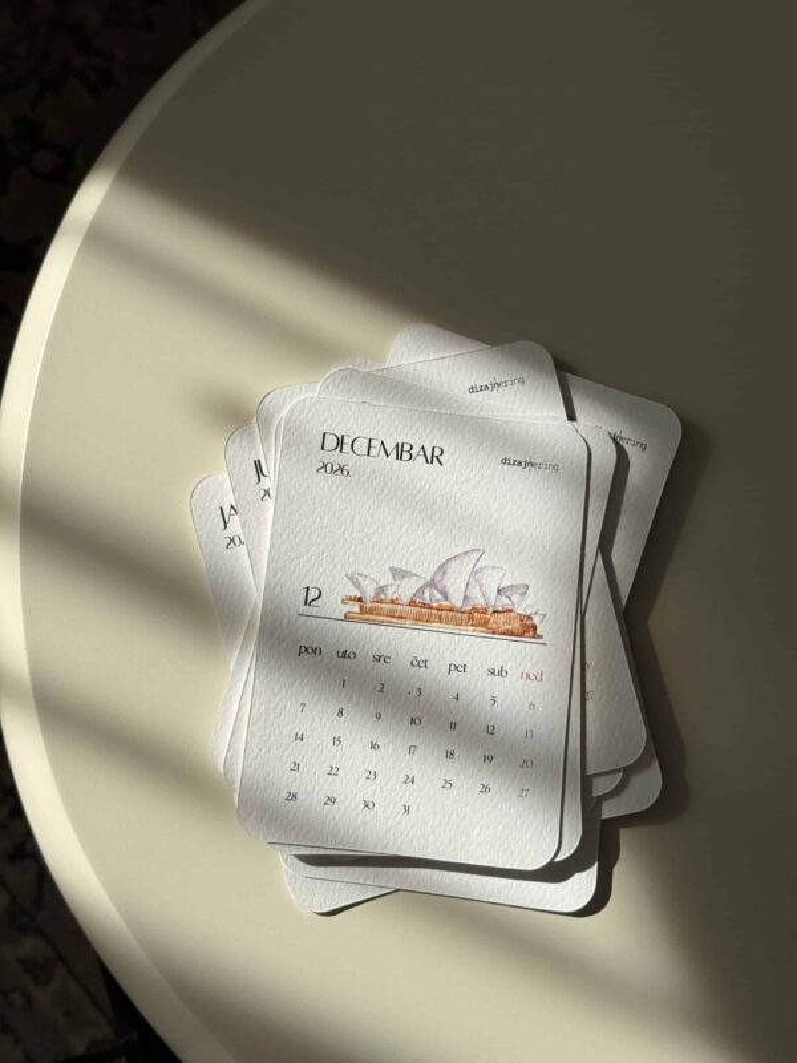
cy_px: 532
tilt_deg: -79.9
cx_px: 398
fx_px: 1474
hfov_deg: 30.3
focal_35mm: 48
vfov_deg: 39.7
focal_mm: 6.76
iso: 64
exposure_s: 1/1795
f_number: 1.78
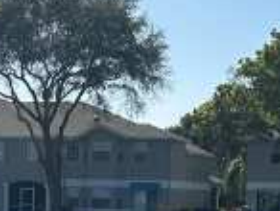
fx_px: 1150
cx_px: 94
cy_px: 257
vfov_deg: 10.3
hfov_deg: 13.9
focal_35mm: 142
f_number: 1.5
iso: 50
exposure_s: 1/7463
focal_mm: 5.7
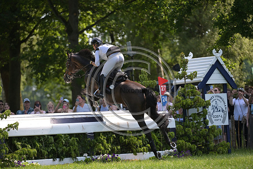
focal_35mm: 280
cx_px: 126
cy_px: 84
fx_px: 1968
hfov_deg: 7.4
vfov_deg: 4.9
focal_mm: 280
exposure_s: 1/1250
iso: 560
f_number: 5
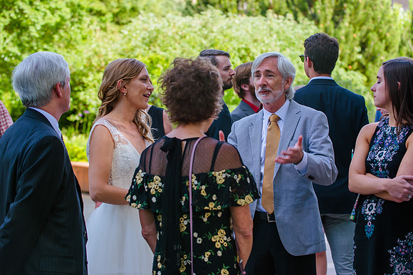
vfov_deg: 13.9
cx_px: 218
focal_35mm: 99
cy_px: 124
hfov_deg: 20.7
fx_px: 1130
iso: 400
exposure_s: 1/200
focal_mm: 90
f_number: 4.5
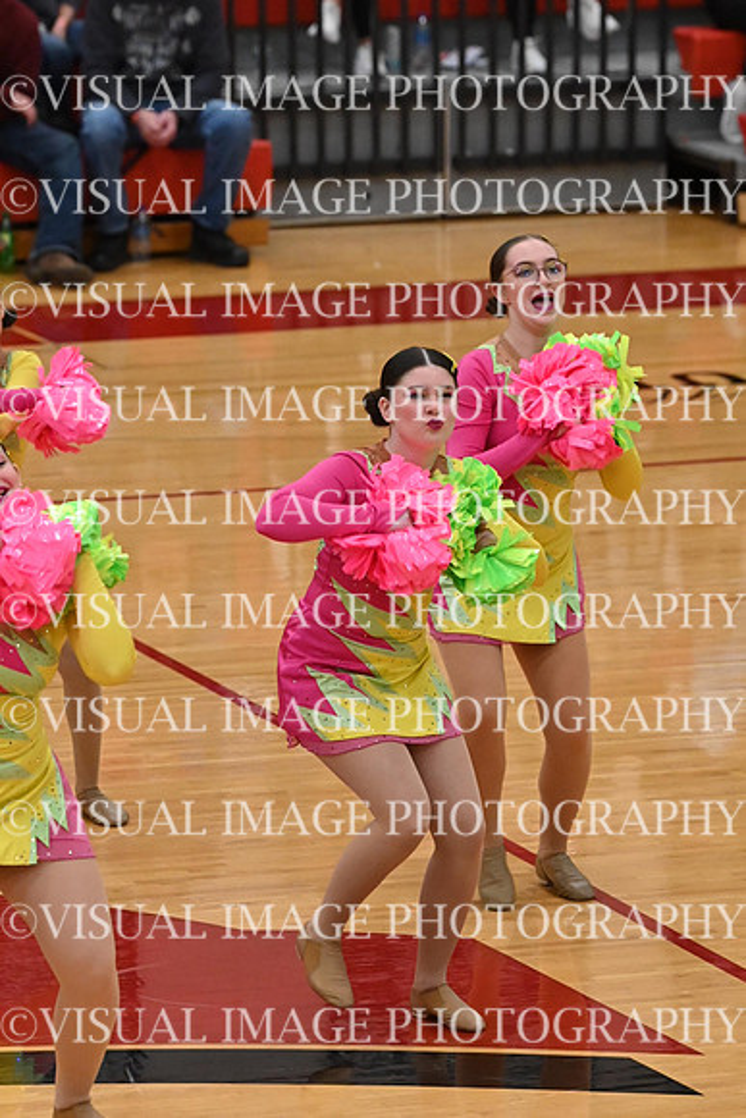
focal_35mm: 255
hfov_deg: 5.4
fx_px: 7921
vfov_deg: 8.1
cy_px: 559
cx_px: 373
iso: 6400
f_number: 4
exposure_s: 1/400
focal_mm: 170
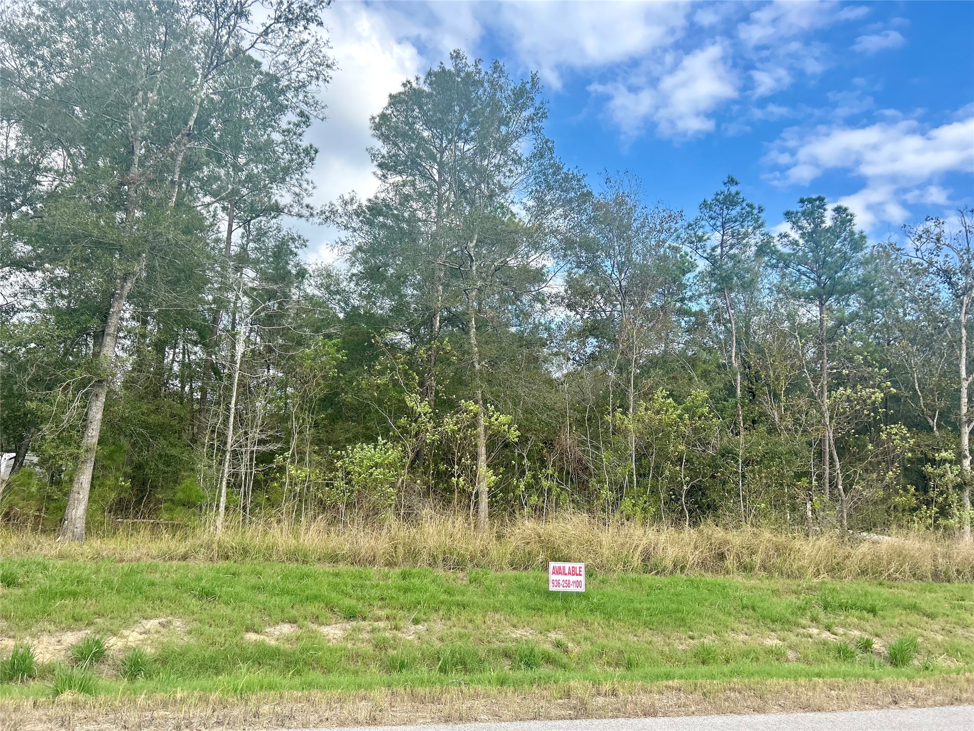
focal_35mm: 26
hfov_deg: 67.3
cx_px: 487
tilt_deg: +11.3
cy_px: 366
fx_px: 732
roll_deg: -2.3
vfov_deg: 53.1
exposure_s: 1/1361
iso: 50
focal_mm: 5.7
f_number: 1.5
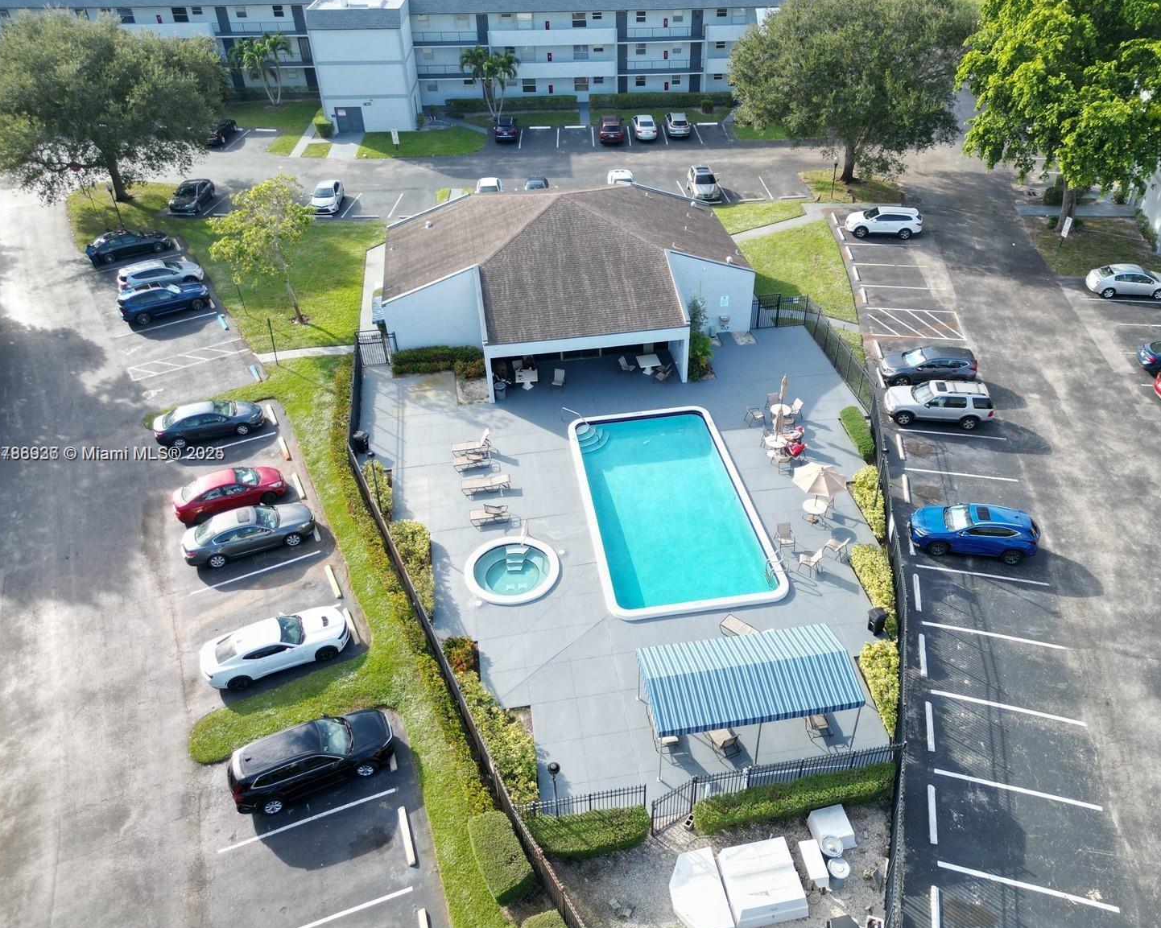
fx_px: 893
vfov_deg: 54.9
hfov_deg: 66.0
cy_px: 455
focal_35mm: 26
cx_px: 611
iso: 200
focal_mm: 6.72
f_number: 1.7
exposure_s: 1/1250
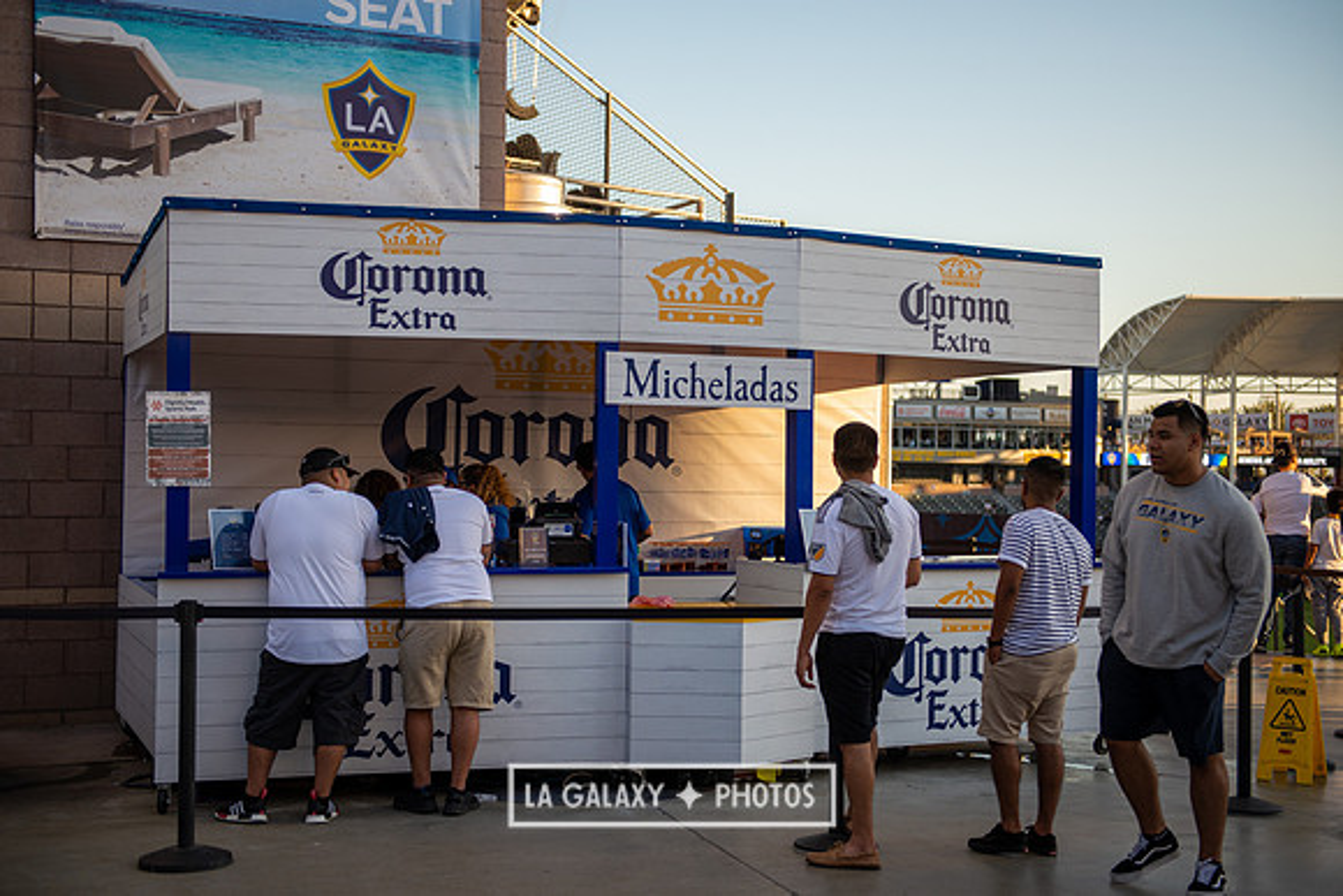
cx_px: 672
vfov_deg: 25.3
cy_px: 448
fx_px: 1997
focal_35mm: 54
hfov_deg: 37.2
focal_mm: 52
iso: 125
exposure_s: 1/640
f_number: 2.8
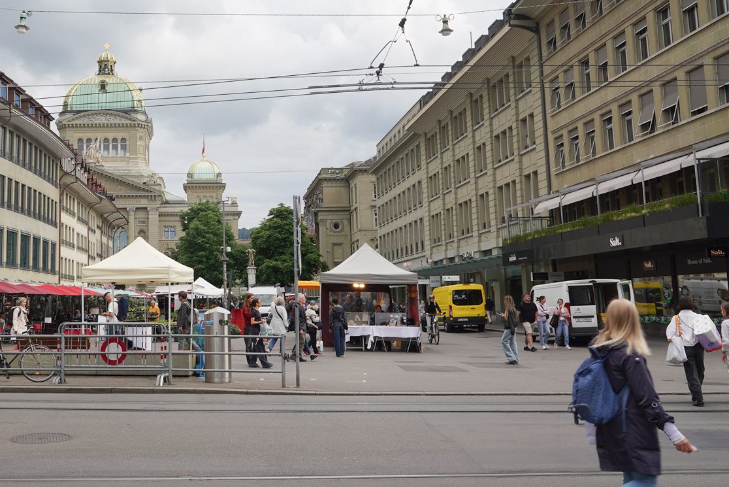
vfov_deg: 31.0
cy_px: 169
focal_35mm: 43
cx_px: 219
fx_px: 871
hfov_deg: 44.5
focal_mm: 24
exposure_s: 1/100
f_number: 11
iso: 100
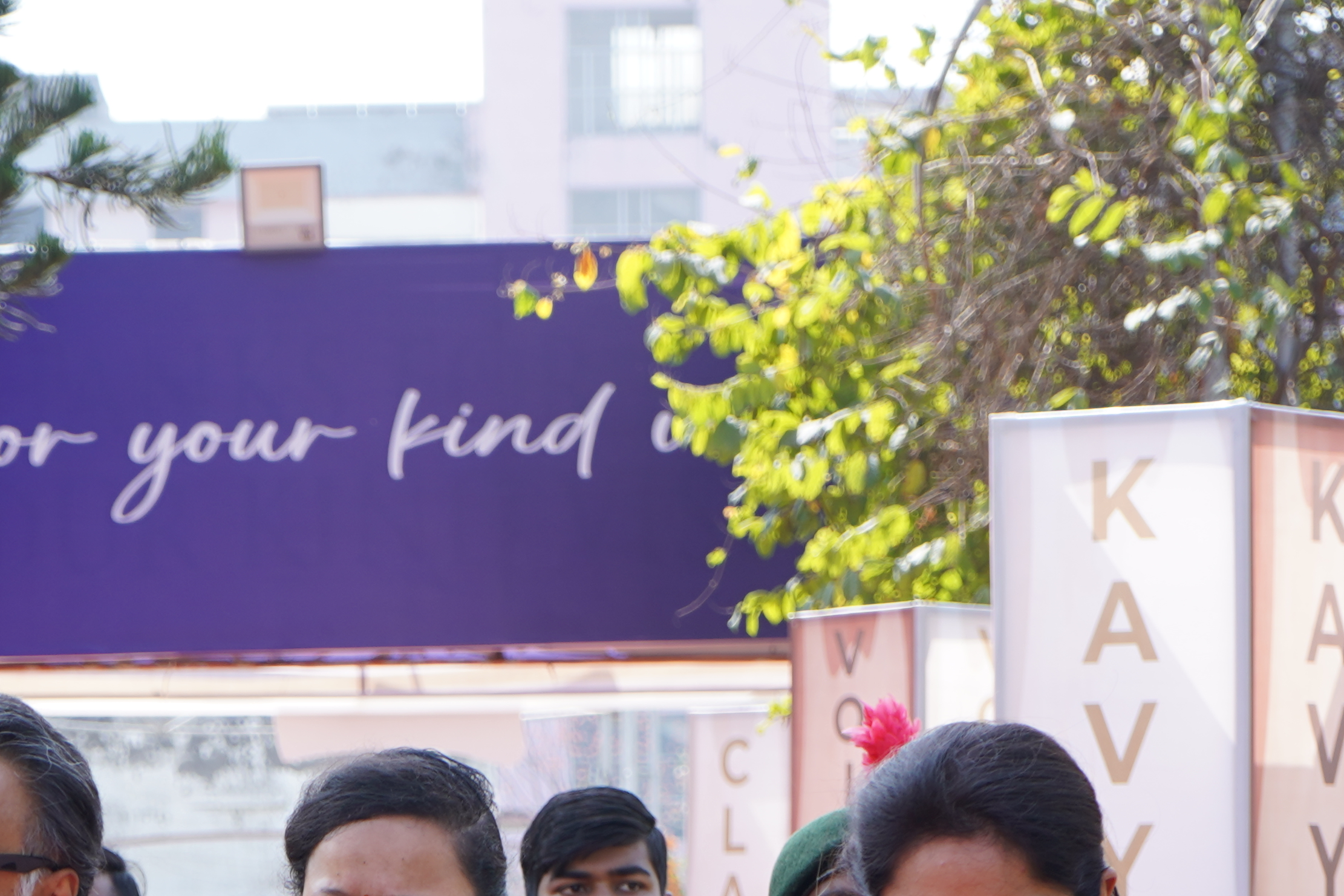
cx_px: 224
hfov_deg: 10.8
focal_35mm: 189
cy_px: 990
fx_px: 7055
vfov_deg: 7.2
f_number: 5.6
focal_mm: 70
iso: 160
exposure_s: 1/200
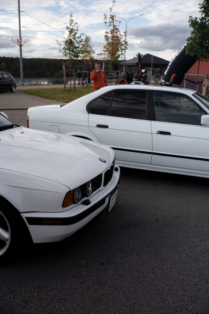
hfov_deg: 37.9
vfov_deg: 54.4
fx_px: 305
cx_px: 104
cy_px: 157
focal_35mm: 35
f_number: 2.2
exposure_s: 1/1600
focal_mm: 35
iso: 100
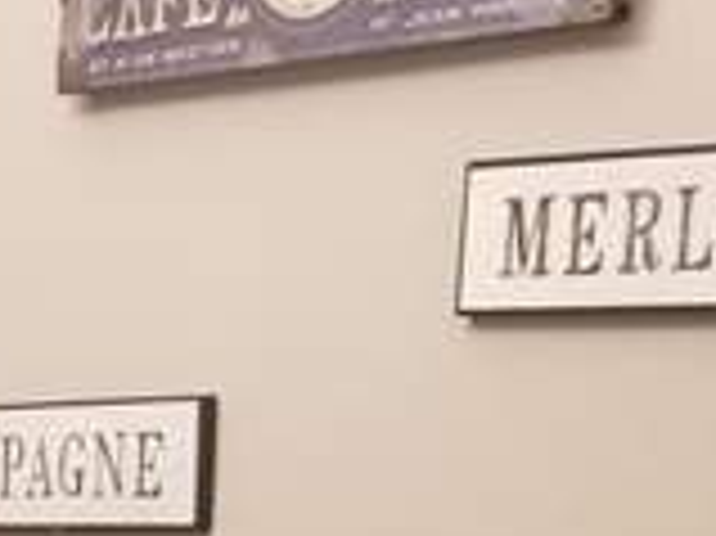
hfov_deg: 13.1
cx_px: -711
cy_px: 1049
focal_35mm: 131
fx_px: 2708
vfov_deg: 10.4
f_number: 1.7
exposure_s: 1/20
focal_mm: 4.25
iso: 250
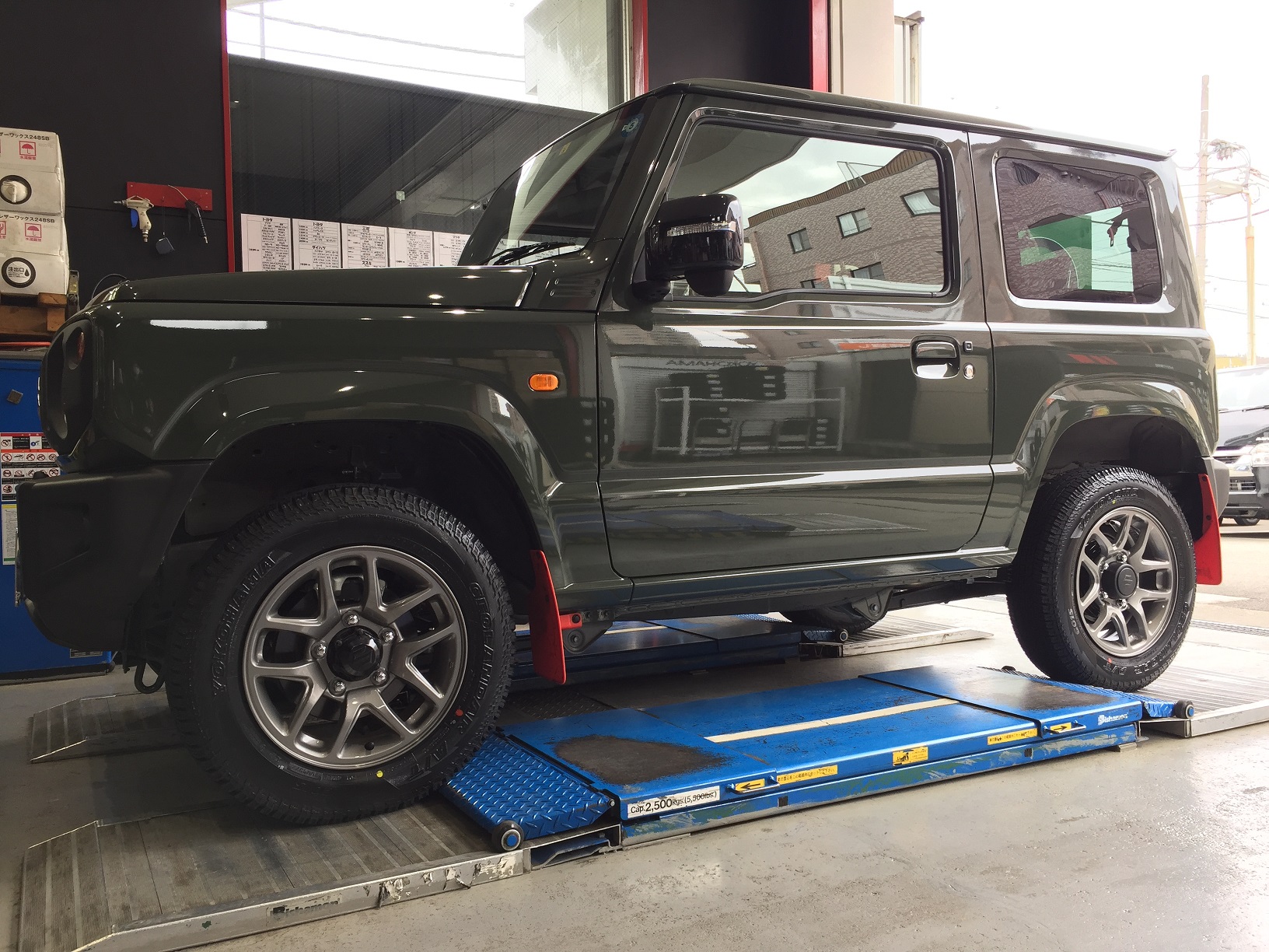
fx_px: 1063
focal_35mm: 29
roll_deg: +0.6
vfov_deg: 48.2
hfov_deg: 61.7
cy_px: 476
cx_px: 634
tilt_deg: -0.8
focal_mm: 4.15
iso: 32
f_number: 2.2
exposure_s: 1/60
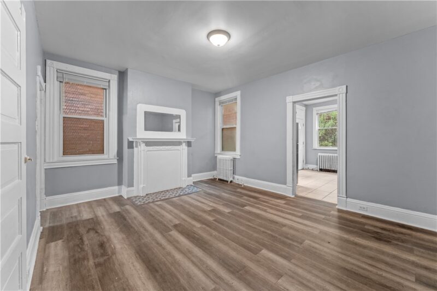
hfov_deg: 104.3
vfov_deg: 81.2
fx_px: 170
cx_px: 218
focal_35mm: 14
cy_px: 146
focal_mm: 14
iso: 1600
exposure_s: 1.6
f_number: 7.1
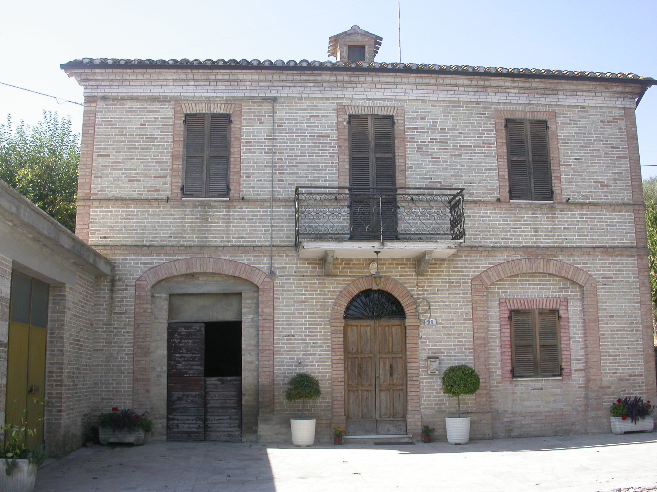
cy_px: 246
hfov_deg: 49.0
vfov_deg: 37.7
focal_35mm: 38
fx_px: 721
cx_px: 328
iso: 100
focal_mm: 7.85
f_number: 6
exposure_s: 1/182
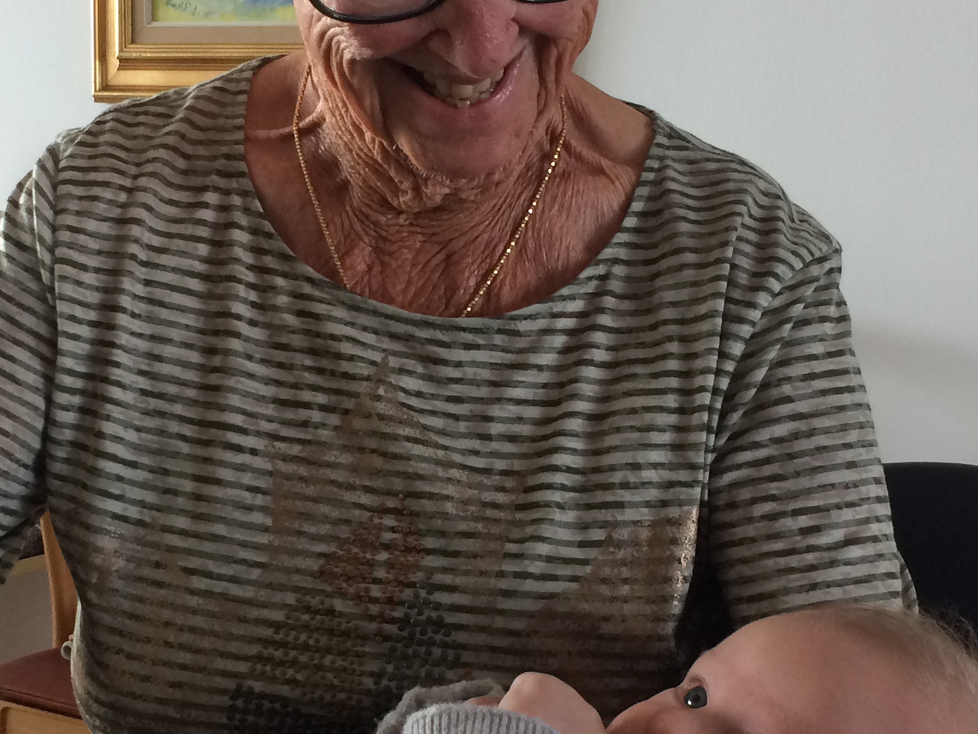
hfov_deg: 28.5
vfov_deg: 21.6
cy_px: 342
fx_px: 1921
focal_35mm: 68
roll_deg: -0.7
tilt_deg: -9.1
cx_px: 390
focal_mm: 4.15
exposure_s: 1/33
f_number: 2.2
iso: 50
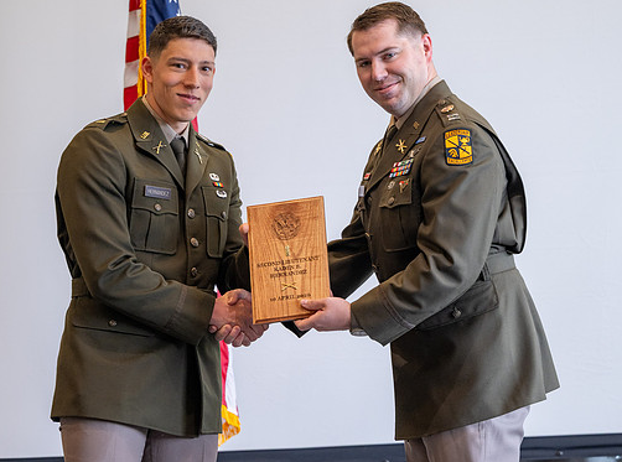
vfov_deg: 9.3
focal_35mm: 158
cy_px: 164
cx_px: 401
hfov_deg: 12.5
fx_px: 2830
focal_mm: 110
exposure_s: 1/200
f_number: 2.8
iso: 500
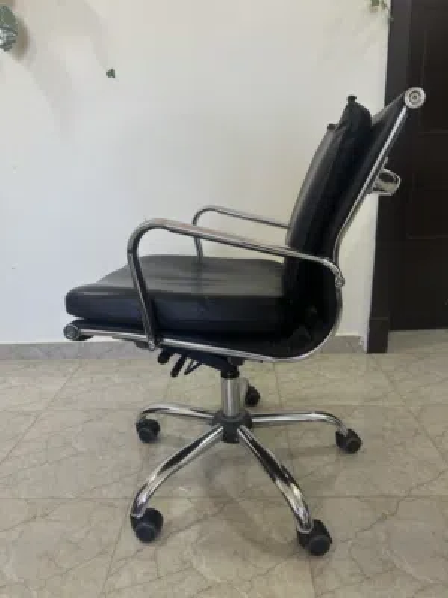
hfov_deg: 56.8
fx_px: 414
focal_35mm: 24
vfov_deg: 71.6
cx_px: 224
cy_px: 299
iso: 160
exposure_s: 1/50
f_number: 1.78
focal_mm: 6.86
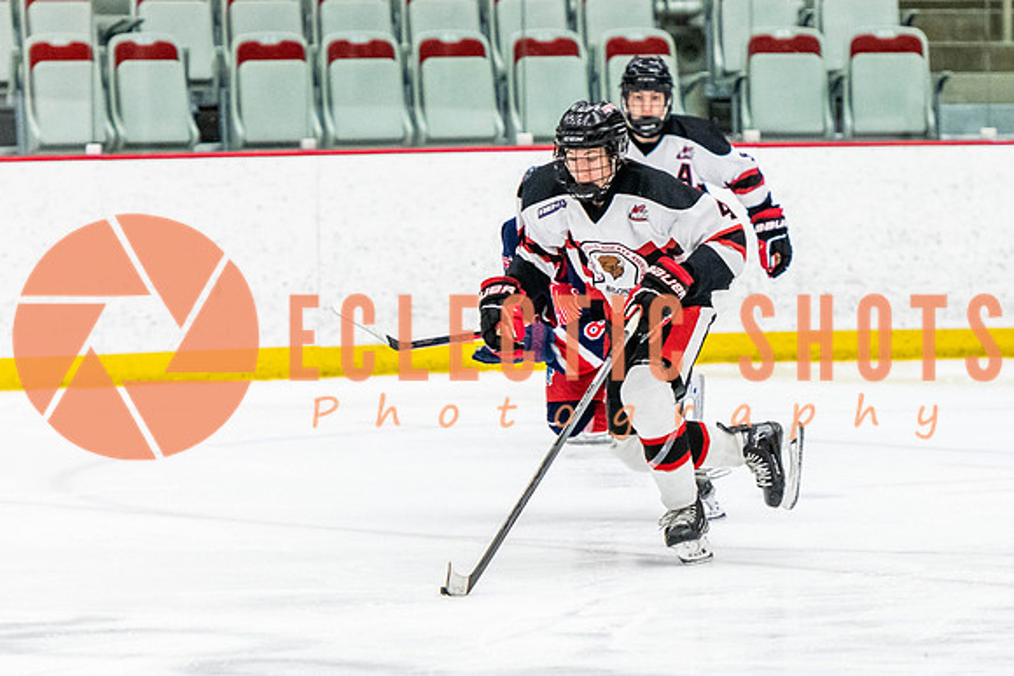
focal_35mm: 269
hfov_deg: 7.7
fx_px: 7575
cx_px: 590
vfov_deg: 5.1
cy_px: 343
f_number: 2.8
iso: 2800
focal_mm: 140
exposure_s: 1/640
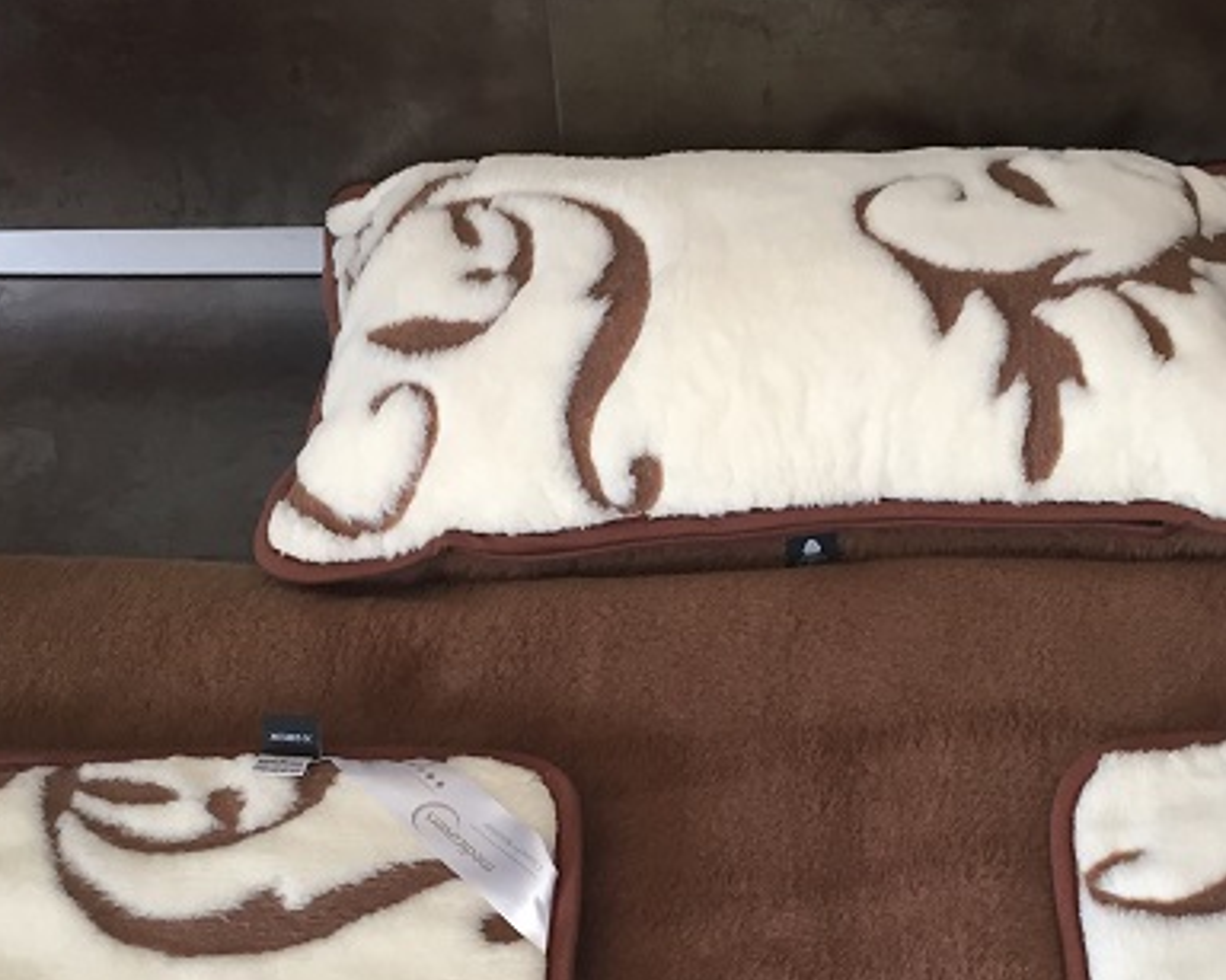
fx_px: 2140
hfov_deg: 31.7
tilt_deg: -50.0
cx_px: 824
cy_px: 833
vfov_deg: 25.2
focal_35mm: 59
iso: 50
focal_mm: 4.15
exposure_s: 1/33
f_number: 2.2
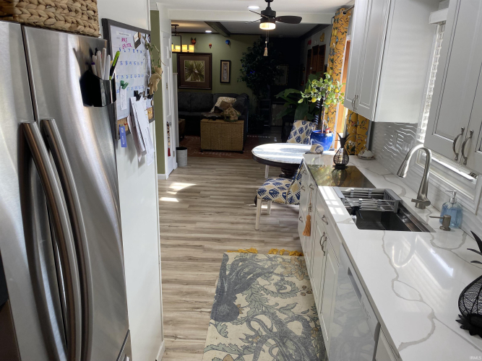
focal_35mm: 26
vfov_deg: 53.0
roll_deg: -0.7
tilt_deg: -17.1
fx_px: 362
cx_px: 241
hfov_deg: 67.3
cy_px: 180
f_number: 1.8
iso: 64
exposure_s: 1/120
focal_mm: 4.25
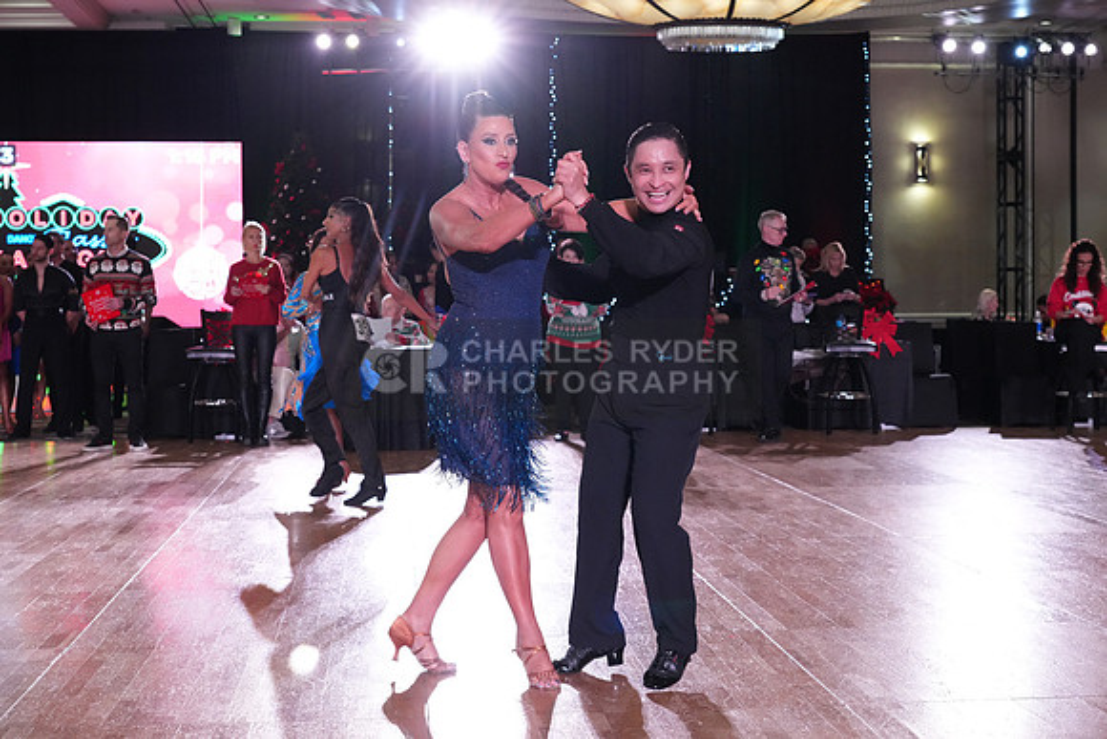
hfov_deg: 35.6
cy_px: 370
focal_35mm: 56
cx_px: 554
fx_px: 1722
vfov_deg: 24.2
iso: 5000
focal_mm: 56
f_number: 5.6
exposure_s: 1/320
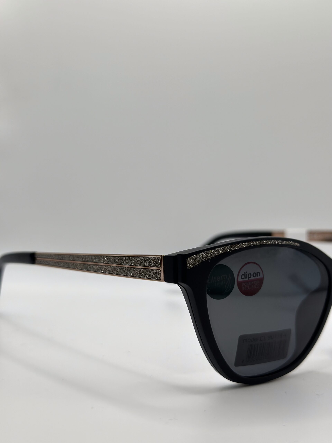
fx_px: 614
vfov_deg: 39.7
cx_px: 166
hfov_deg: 30.3
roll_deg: +0.7
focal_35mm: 48
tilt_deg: -7.3
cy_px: 222
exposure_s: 1/762
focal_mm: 6.86
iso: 80
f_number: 1.78
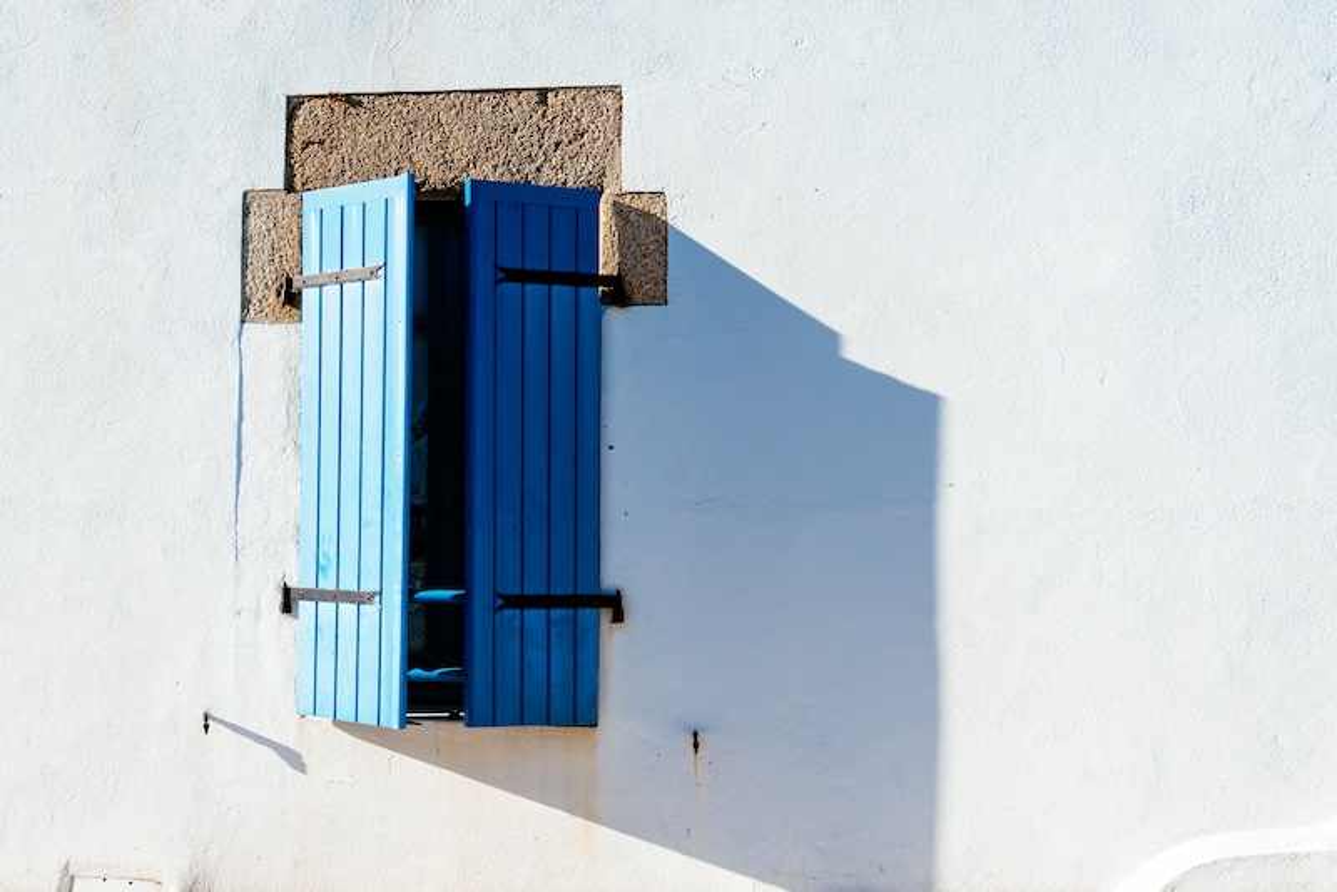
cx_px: 668
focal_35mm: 46
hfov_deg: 42.7
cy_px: 446
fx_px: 1709
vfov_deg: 29.3
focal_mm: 46
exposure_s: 1/250
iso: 100
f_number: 7.1
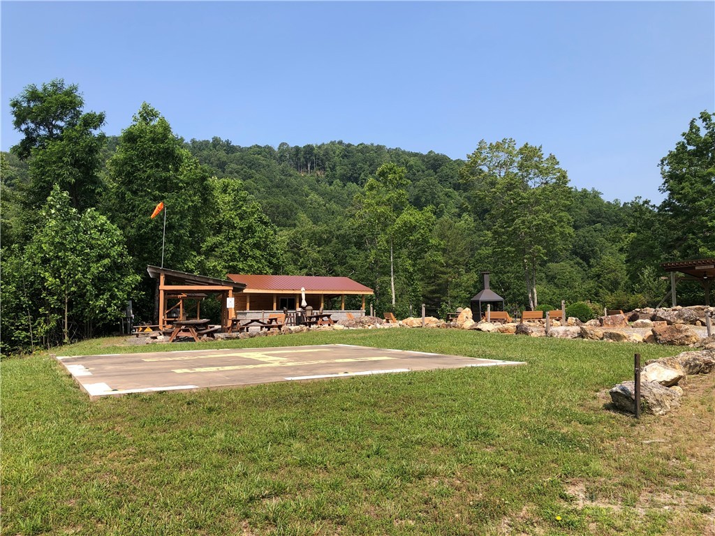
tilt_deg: +4.5
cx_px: 358
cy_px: 268
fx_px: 578
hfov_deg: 63.4
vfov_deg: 49.7
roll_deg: +0.7
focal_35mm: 28
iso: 20
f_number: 1.8
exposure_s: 1/1333
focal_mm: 3.99
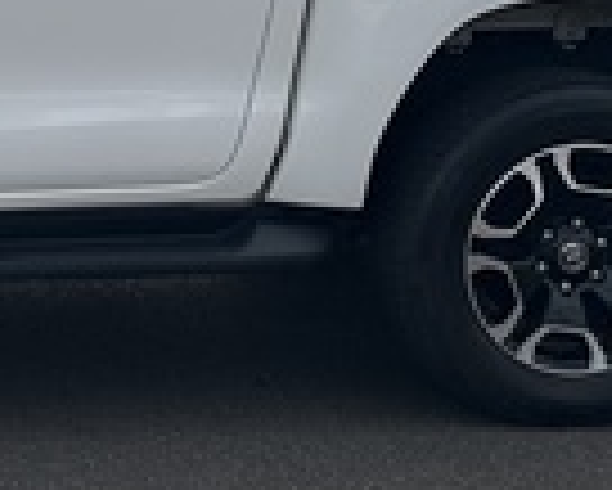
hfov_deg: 16.4
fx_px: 1994
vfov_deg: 13.7
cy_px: -63
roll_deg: +0.2
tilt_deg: -1.2
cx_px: -216
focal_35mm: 110
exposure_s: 1/6623
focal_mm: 6.86
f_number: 1.78
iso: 80
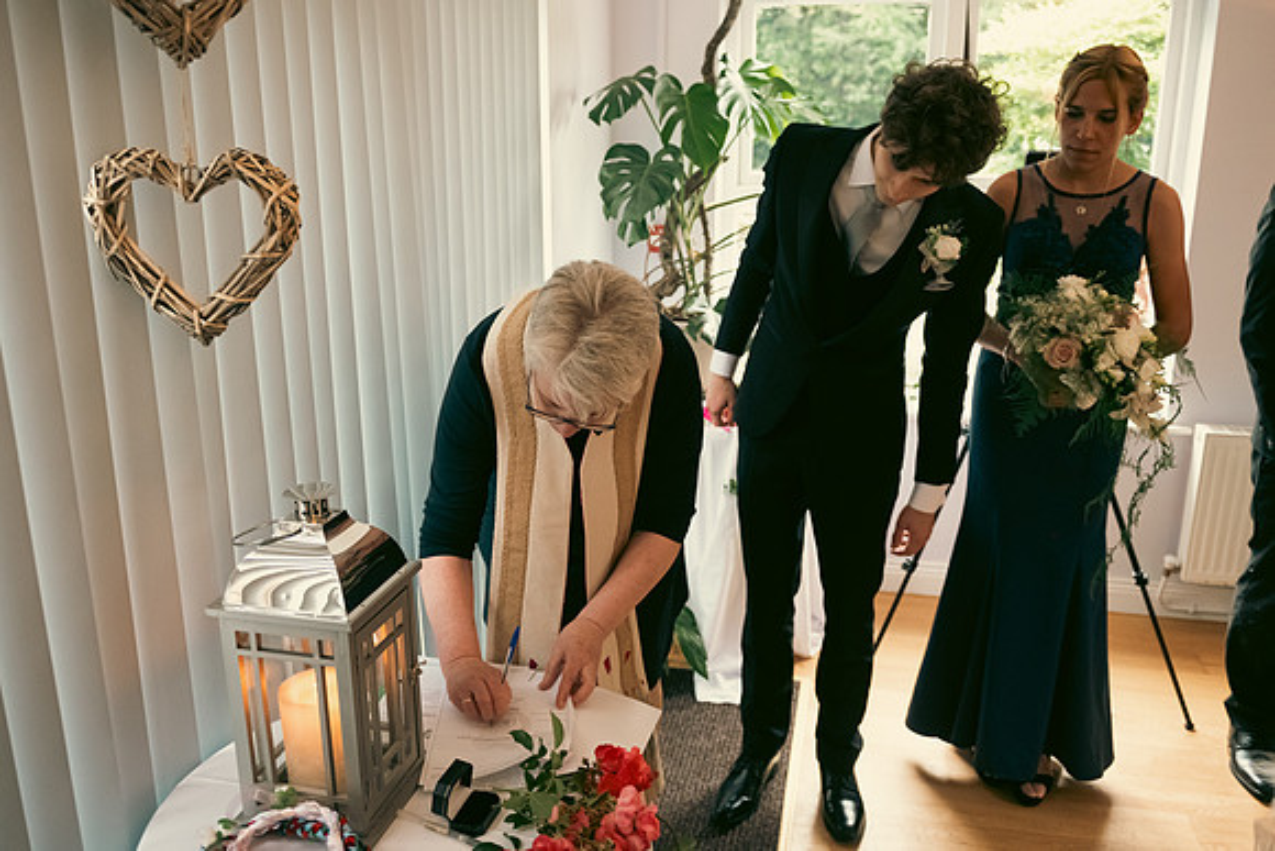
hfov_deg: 62.9
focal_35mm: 29
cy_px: 426
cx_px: 638
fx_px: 1043
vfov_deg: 44.4
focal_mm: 28
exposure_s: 1/160
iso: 1600
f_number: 3.5
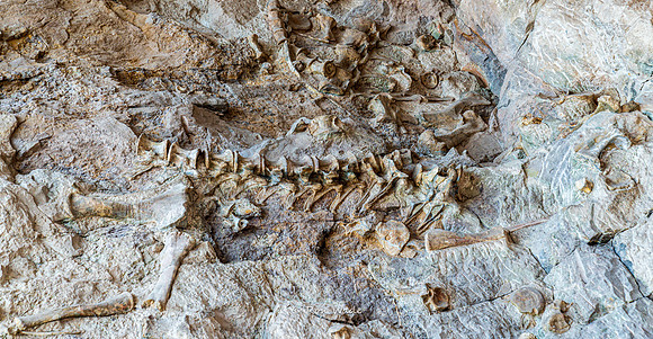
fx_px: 1269
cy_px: 131
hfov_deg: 28.9
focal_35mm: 75
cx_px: 326
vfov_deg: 15.2
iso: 800
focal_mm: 70
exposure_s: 1/160
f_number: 4
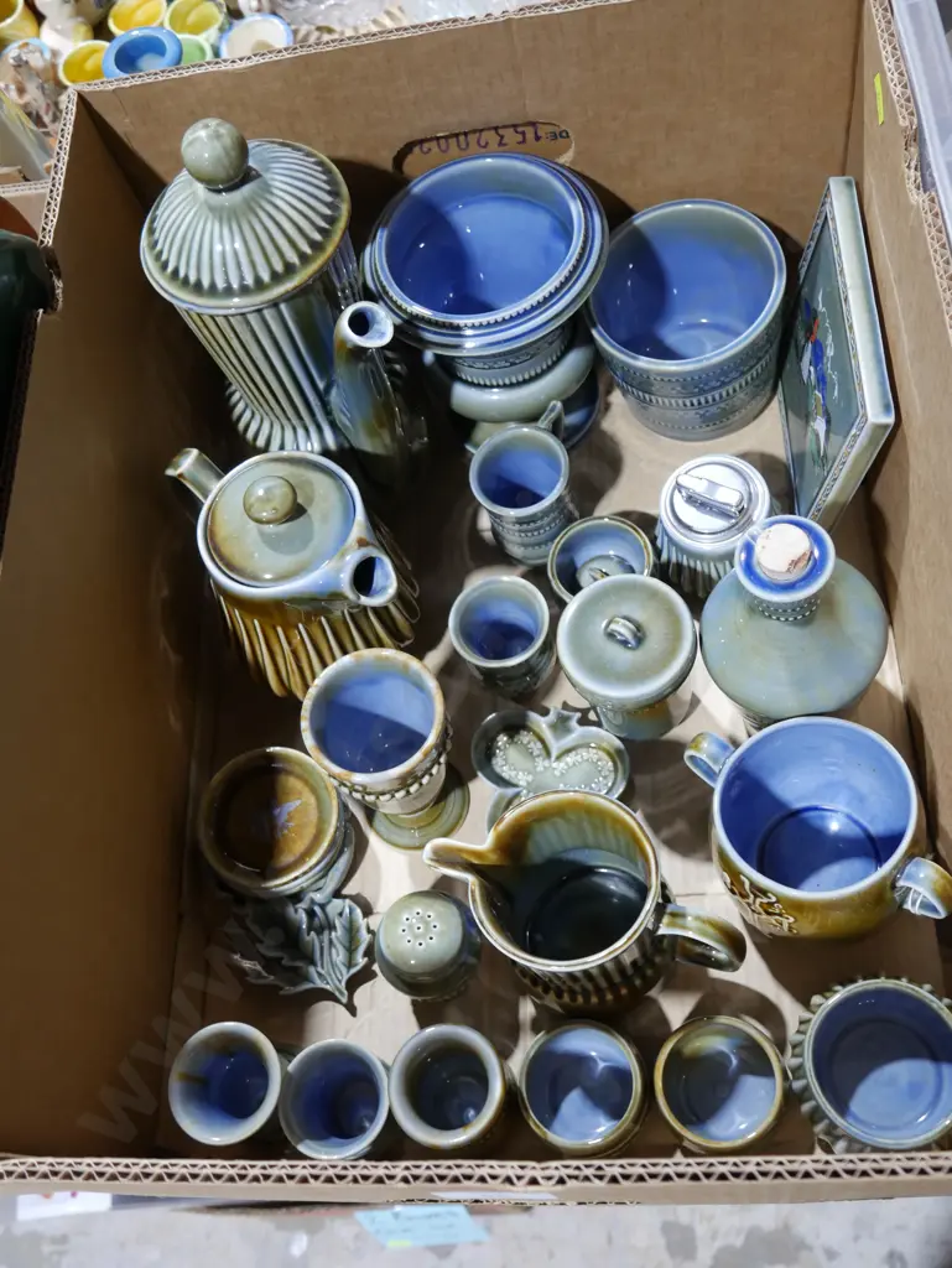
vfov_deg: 53.9
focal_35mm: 34
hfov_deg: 41.8
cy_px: 634
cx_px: 476
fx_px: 1246
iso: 640
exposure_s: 1/60
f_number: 4
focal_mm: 17
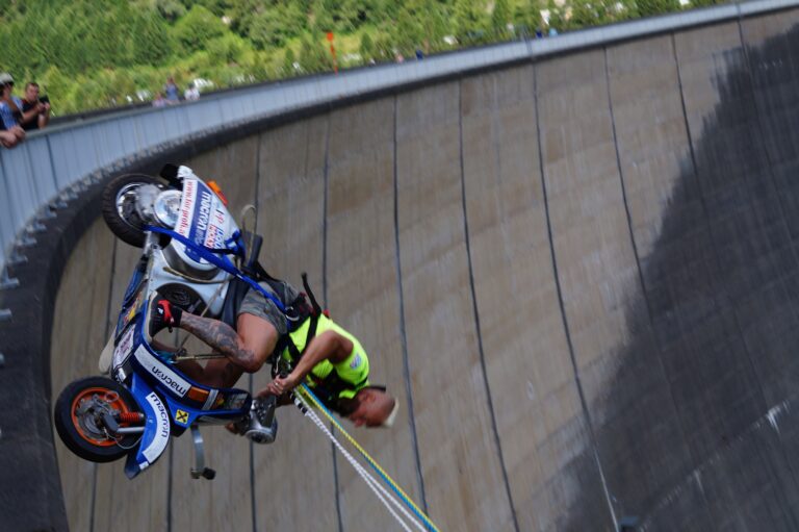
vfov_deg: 15.2
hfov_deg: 22.6
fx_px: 1996
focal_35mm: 90
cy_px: 266
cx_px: 400
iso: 100
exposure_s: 1/160
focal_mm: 60
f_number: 7.1
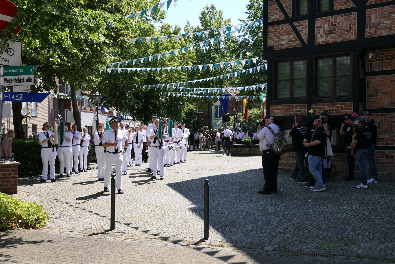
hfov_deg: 50.7
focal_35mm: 38
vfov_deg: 35.1
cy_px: 132
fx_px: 417
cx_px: 198
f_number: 4
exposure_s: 1/640
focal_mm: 14.1
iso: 125
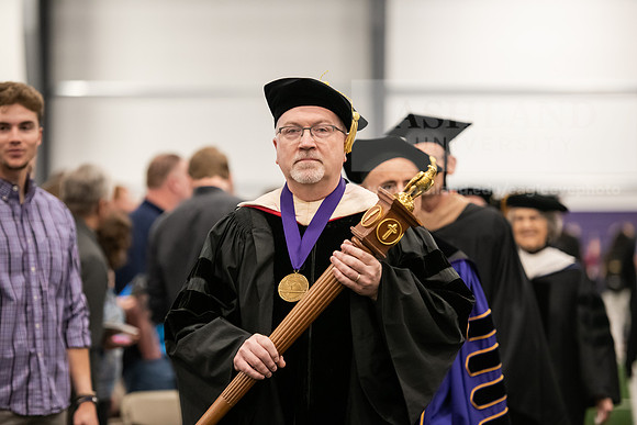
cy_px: 212
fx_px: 2478
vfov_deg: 9.8
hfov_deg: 14.7
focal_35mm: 140
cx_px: 318
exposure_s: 1/200
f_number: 3.2
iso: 3200
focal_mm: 140
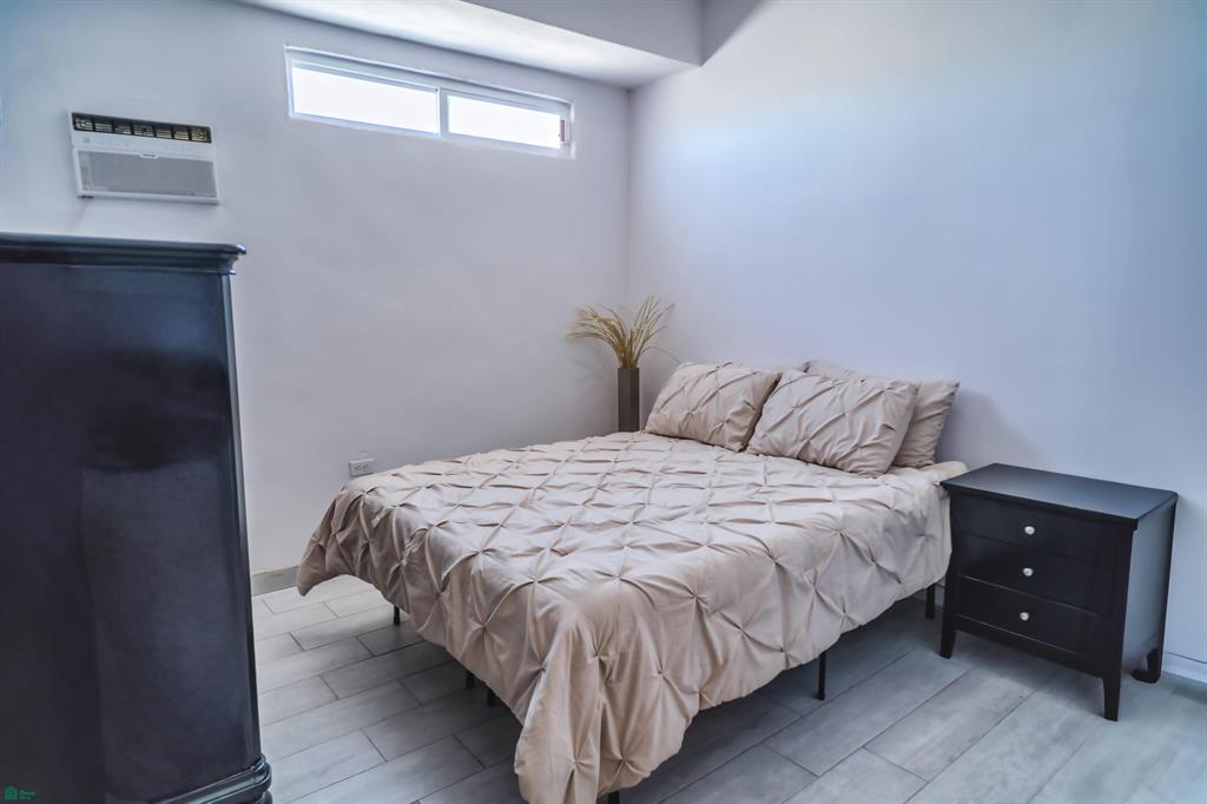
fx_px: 670
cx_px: 604
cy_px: 402
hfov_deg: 84.0
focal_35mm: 20
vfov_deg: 61.9
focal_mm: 20
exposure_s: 1/60
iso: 200
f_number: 2.8
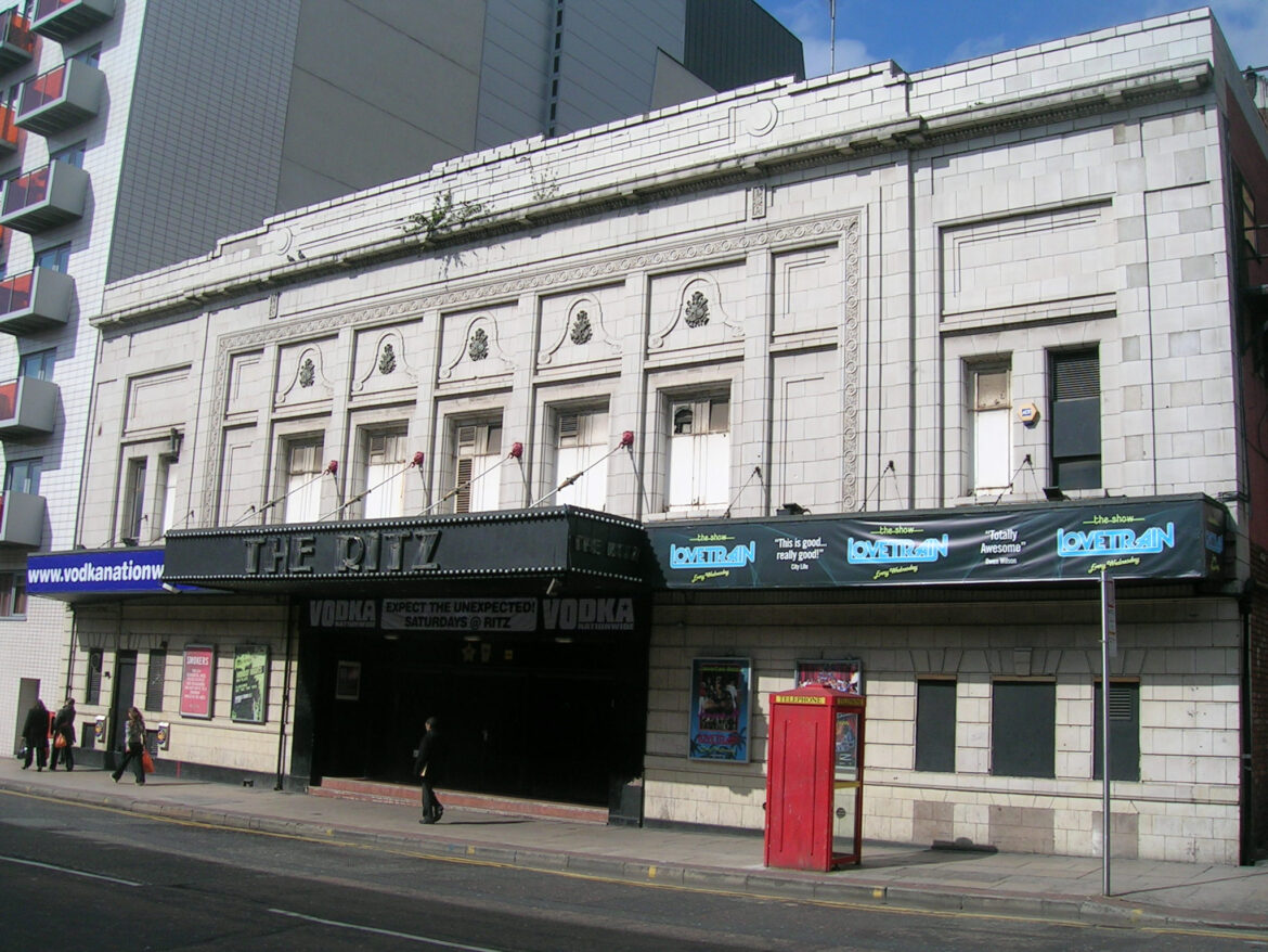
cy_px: 476
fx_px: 1282
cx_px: 634
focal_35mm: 35
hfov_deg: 52.6
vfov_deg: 40.7
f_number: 4.8
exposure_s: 1/663
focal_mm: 5.4
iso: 50
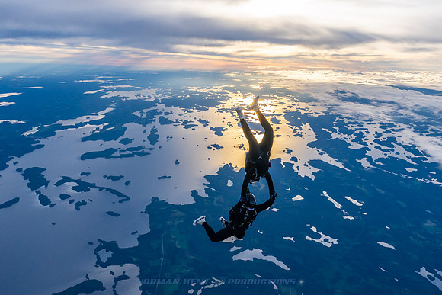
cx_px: 221
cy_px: 148
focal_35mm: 39
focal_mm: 27
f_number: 10
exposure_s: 1/1600
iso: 1600
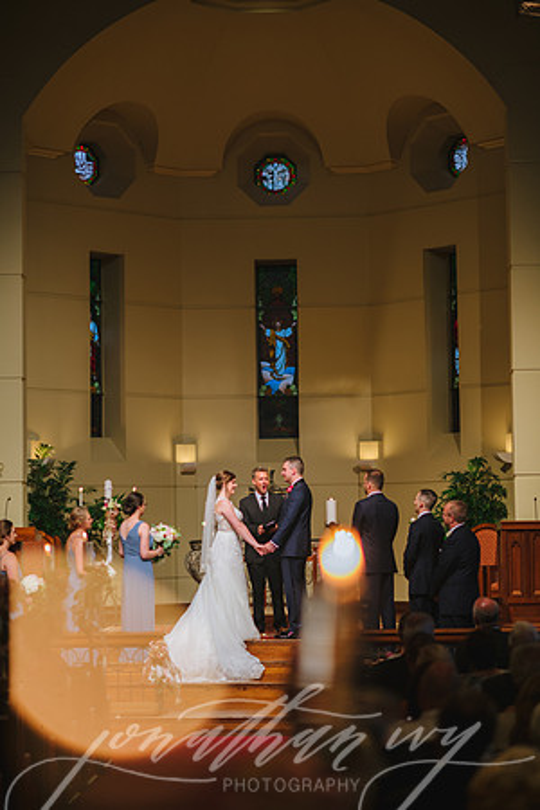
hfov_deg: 16.1
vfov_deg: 23.9
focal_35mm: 85
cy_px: 405
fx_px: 1912
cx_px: 270
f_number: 1.4
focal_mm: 85
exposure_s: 1/160
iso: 320
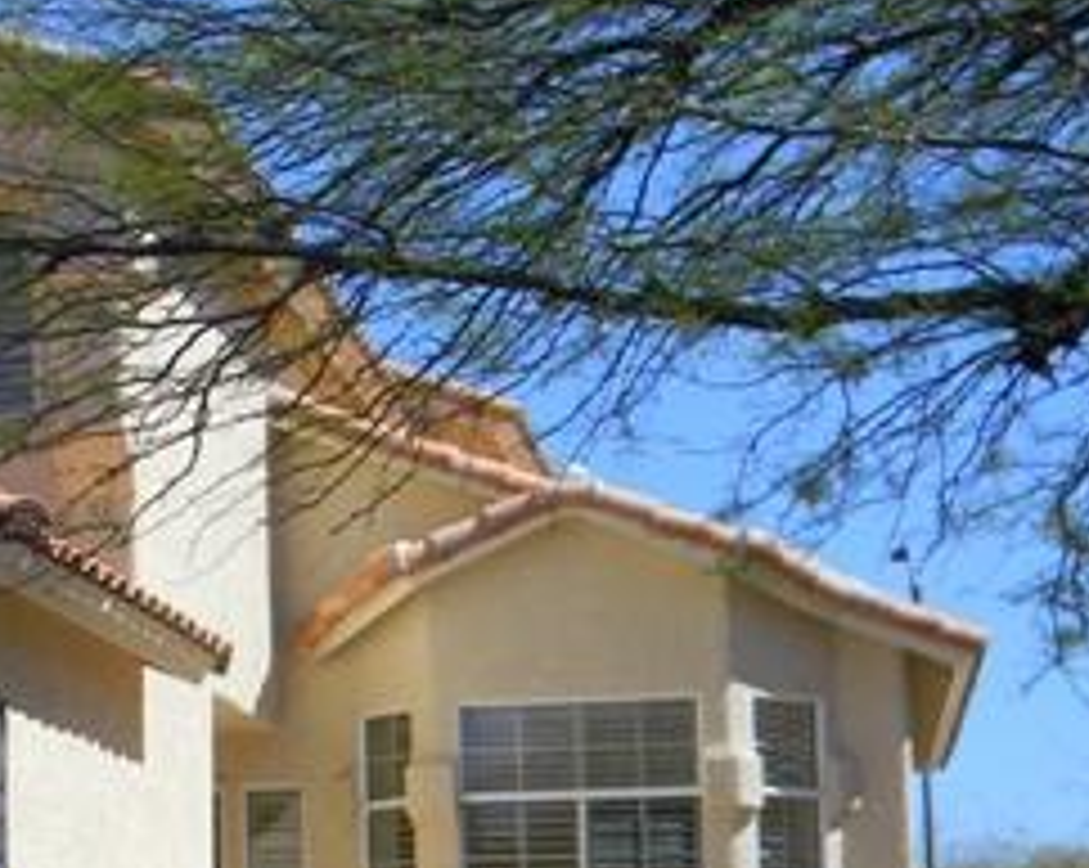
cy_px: 720
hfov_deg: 19.5
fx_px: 2994
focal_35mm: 93
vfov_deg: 16.4
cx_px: -189
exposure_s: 1/817
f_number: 3.7
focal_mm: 6.4
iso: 80
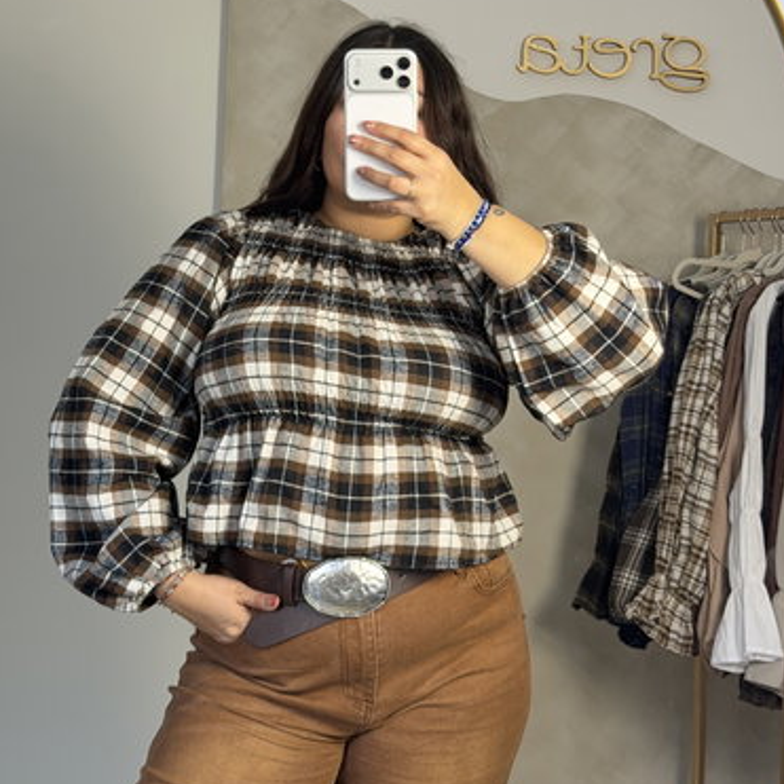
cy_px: 295
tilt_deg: -17.4
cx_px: 406
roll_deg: -2.1
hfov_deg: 28.2
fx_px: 1563
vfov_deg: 28.1
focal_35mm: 61
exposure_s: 1/100
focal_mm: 6.76
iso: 100
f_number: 1.78
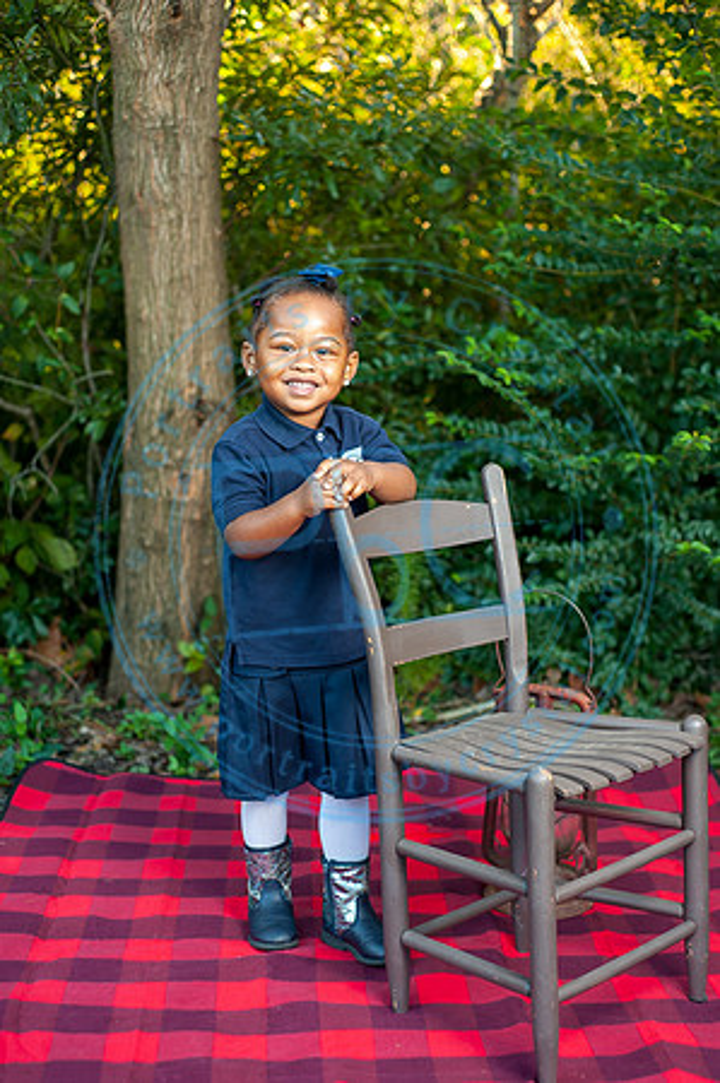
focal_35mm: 50
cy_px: 542
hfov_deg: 26.9
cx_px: 360
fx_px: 1503
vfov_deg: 39.6
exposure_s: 1/125
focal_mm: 50
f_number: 2.8
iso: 200
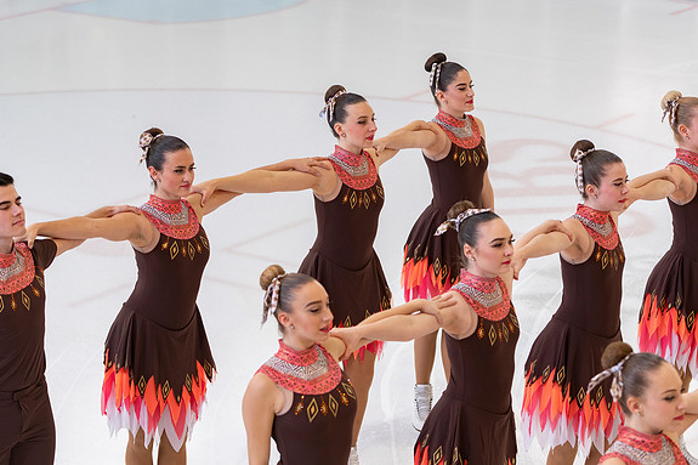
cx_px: 347
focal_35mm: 106
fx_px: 2055
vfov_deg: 12.9
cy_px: 231
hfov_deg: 19.3
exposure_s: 1/200
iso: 640
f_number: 3.5
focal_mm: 70
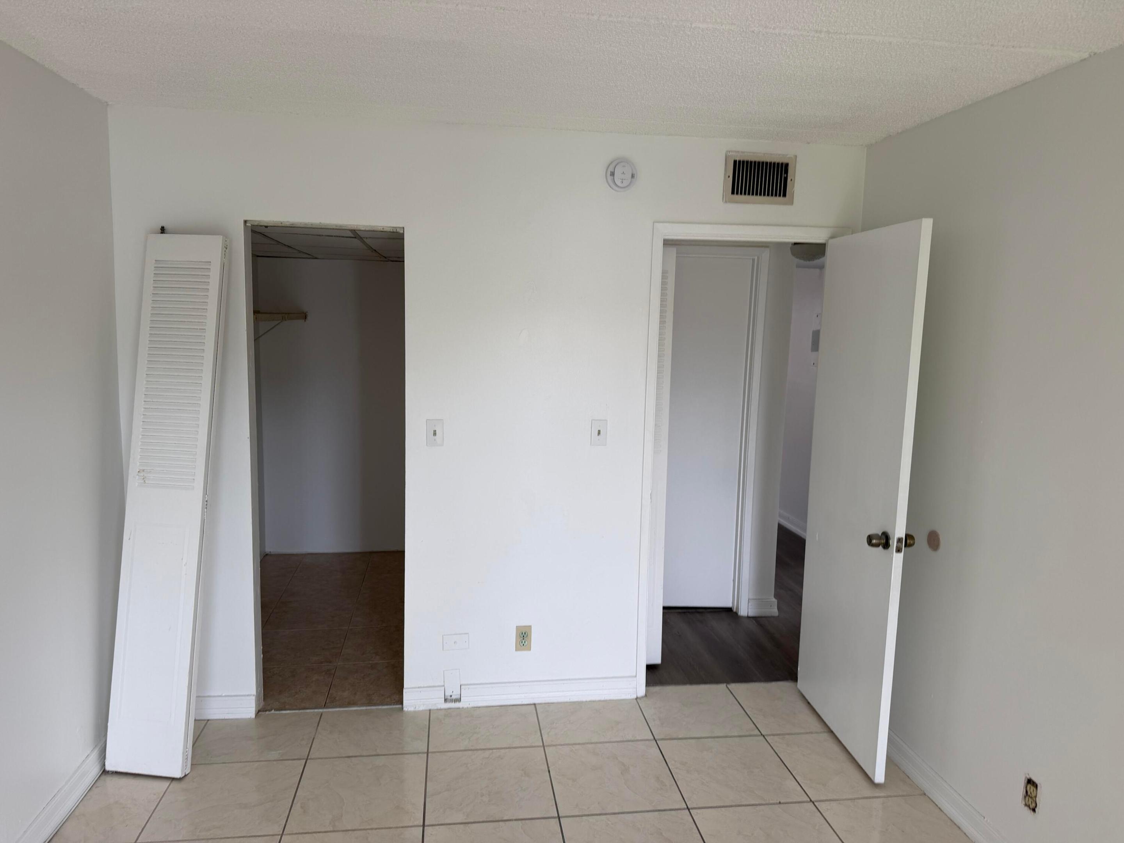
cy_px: 422
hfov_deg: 71.6
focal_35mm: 24
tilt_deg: -5.7
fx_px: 779
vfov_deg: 56.8
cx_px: 562
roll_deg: -0.4
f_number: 1.78
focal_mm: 6.76
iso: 64
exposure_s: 1/121
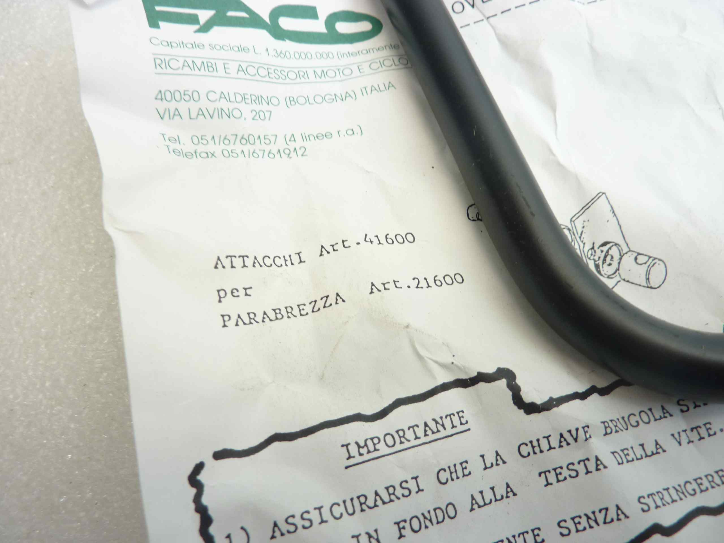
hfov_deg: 69.4
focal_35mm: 25
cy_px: 272
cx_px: 362
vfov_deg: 54.9
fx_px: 523
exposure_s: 1/15
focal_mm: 4.1
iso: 80
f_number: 3.3
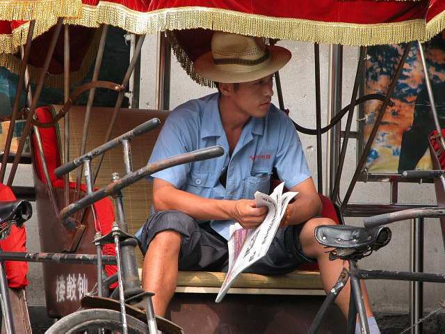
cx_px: 222
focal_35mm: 280
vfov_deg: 5.3
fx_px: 3599
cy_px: 167
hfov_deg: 7.1
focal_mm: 71.2
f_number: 6.6
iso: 100
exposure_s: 1/63.5
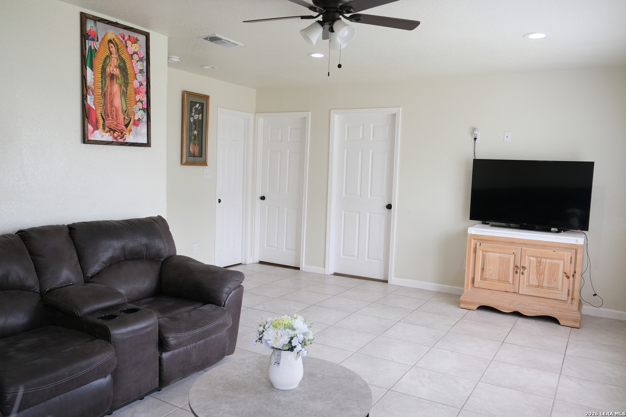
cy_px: 208
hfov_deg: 67.4
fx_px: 469
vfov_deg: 47.9
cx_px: 313
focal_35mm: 27
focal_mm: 18
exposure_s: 1/60
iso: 320
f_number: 3.2
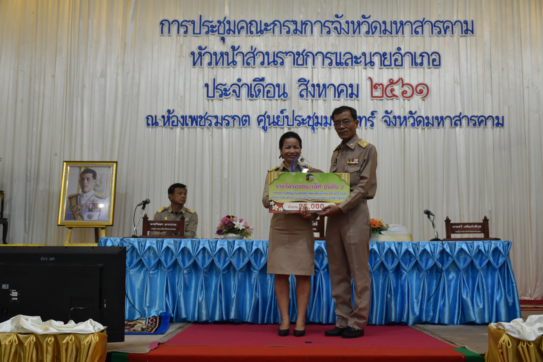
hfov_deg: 47.9
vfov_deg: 33.0
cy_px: 181
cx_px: 272
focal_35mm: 40
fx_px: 611
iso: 800
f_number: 4
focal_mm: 27
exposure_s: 1/50
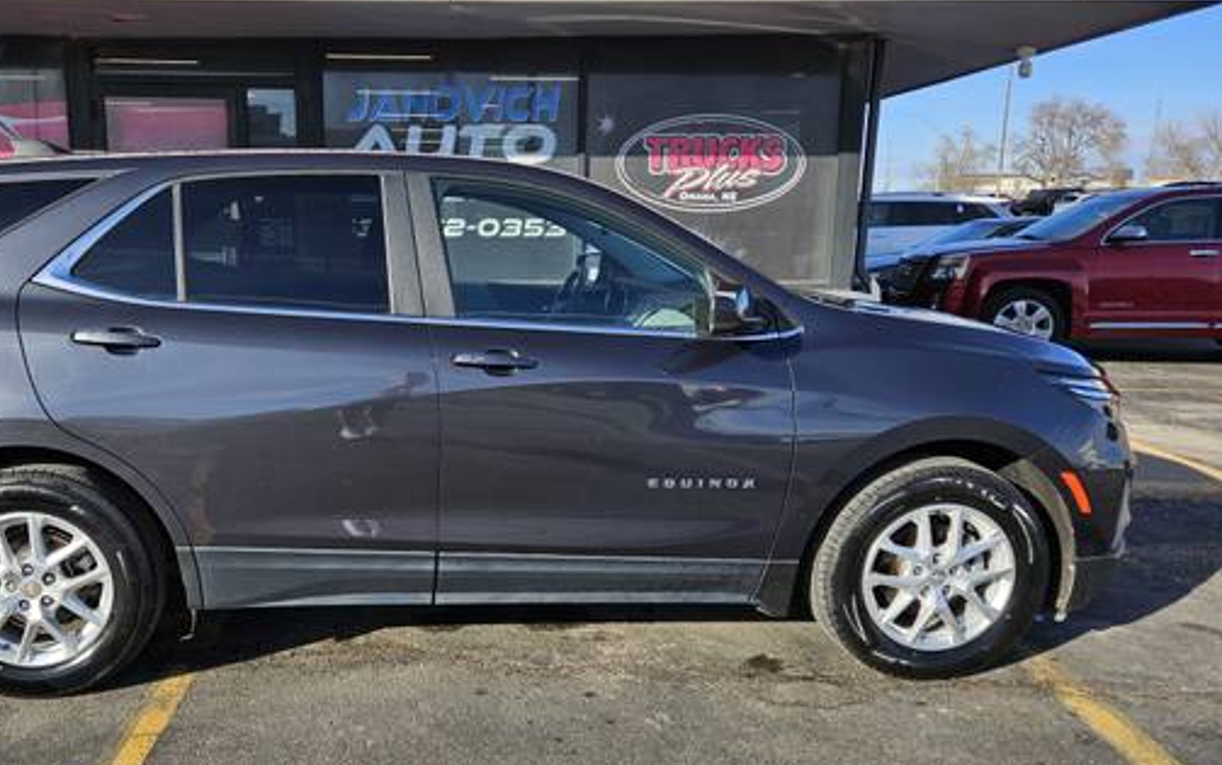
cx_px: 449
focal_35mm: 31
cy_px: 391
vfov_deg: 40.6
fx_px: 1033
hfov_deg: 60.3
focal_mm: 5.4
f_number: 1.8
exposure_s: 1/1501
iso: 25
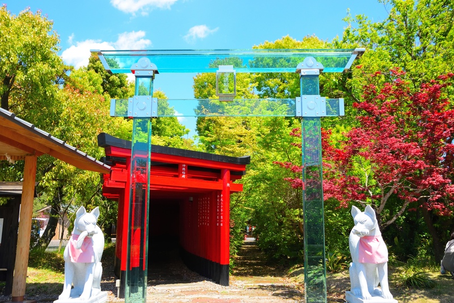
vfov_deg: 40.0
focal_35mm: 33
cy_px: 152
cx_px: 227
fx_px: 416
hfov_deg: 57.2
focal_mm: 22
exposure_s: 1/1500
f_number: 5.6
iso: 800
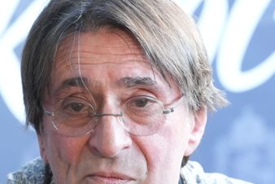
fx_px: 3150
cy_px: 110
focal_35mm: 412
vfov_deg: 3.3
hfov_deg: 5.0
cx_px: 88
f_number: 5.6
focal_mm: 200
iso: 8000
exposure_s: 1/200
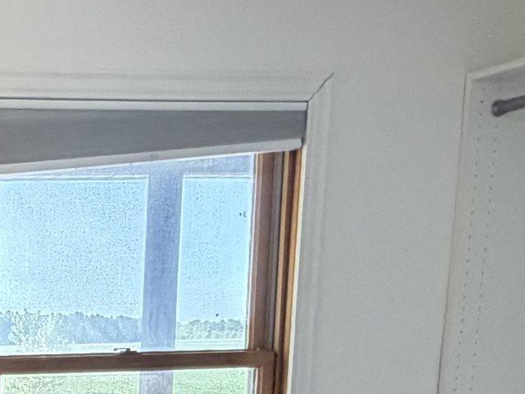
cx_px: -242
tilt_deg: -9.5
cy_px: 508
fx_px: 1031
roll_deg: +1.6
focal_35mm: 68
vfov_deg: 19.9
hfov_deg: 23.4
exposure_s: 1/86
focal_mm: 2.22
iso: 320
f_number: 2.2
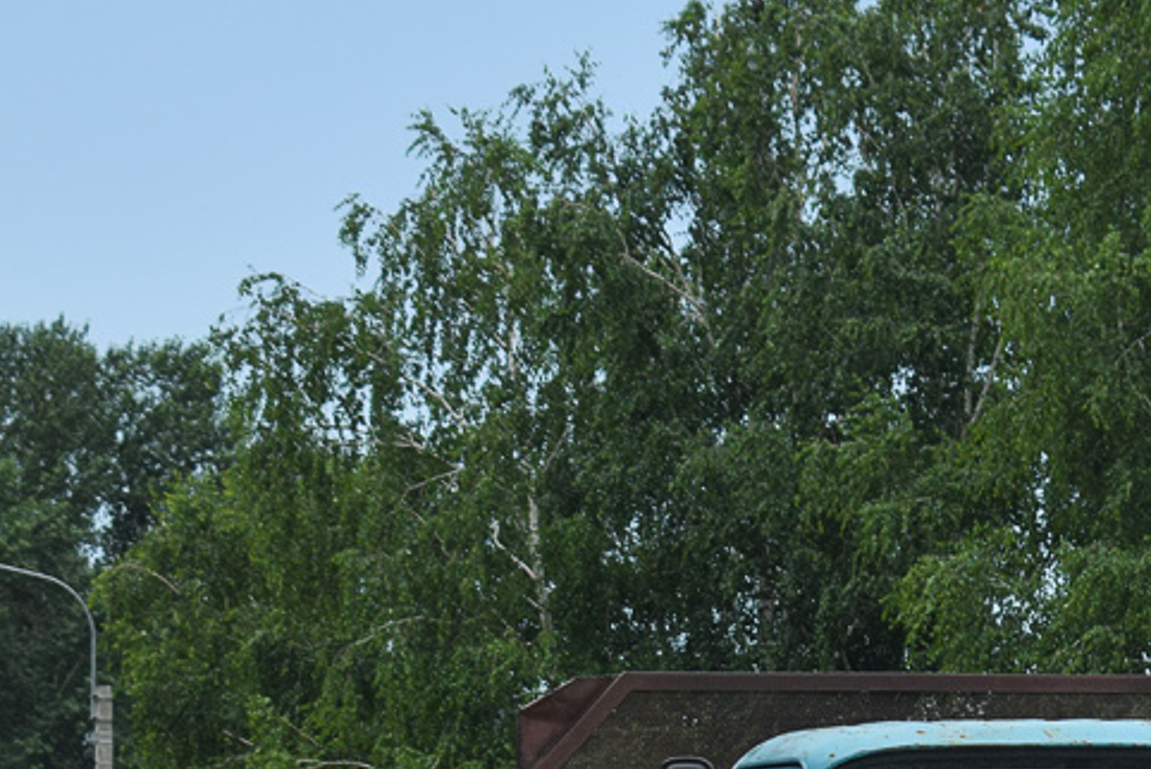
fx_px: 6566
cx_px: 1003
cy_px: 807
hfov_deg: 10.0
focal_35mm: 205
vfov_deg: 6.7
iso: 200
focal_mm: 55
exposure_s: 1/800
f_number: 6.3
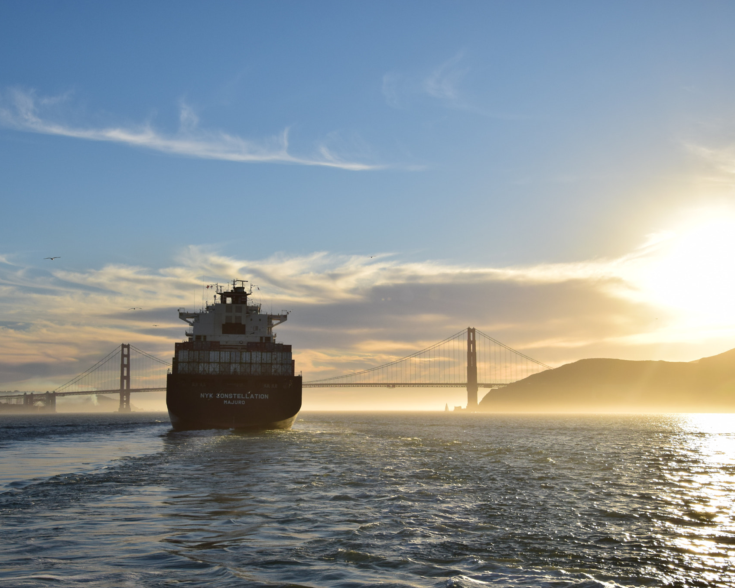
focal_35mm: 51
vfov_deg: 29.7
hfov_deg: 36.6
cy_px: 293
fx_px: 1109
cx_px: 332
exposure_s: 1/800
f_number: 13
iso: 200
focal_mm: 30
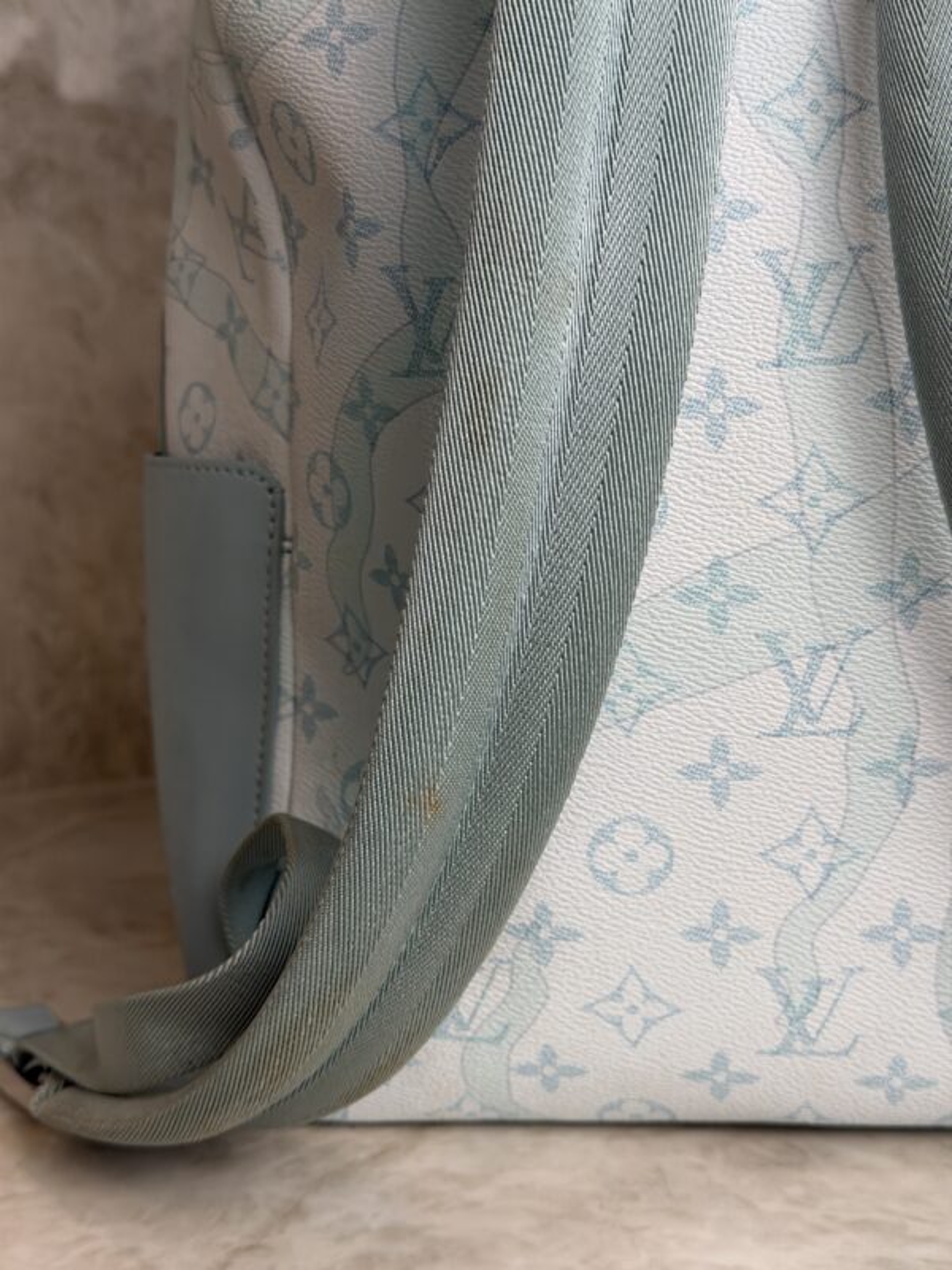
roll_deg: +1.9
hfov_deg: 30.3
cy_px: 635
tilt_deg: -9.2
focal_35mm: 48
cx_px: 476
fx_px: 1760
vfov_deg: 39.7
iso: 50
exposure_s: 1/171
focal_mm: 6.76
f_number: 1.78
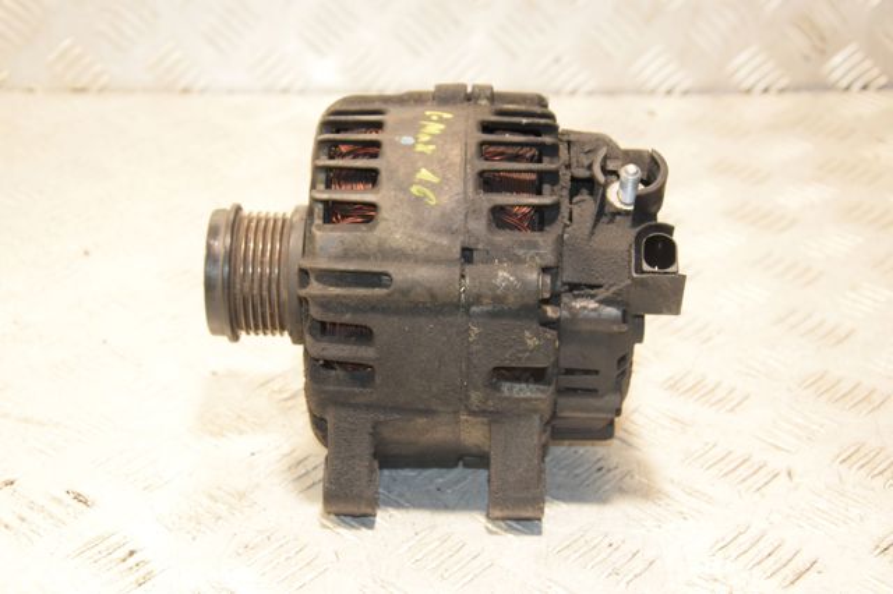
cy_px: 297
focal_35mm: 72
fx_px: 1785
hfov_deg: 28.1
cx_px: 446
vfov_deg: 18.9
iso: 1600
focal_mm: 48
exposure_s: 1/125
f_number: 5.6
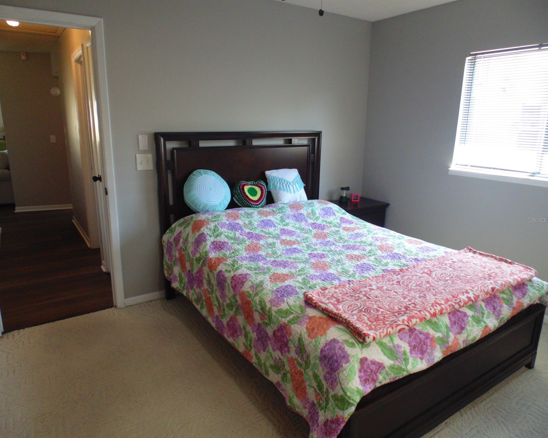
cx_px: 269
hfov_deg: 72.6
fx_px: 373
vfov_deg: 60.9
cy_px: 219
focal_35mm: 23
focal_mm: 4
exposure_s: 1/30
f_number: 3.1
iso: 200
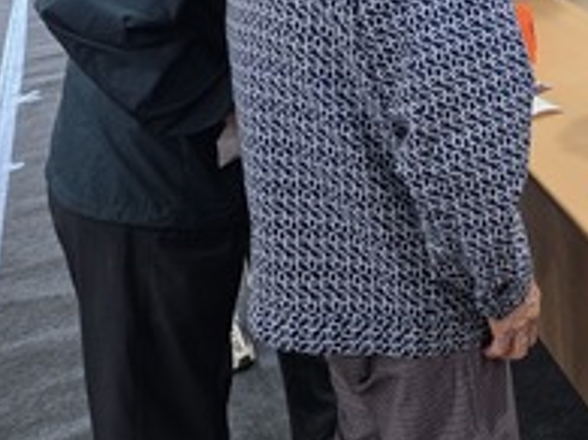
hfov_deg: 30.7
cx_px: 570
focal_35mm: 59
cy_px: -83
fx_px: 1002
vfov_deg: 22.8
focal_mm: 6.25
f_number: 1.7
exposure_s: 1/120
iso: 250
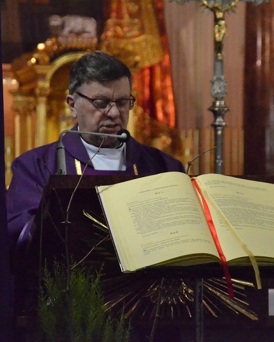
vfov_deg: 8.7
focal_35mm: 223
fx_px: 2257
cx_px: 142
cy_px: 171
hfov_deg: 6.9
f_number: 5.6
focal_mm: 105
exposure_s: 1/500
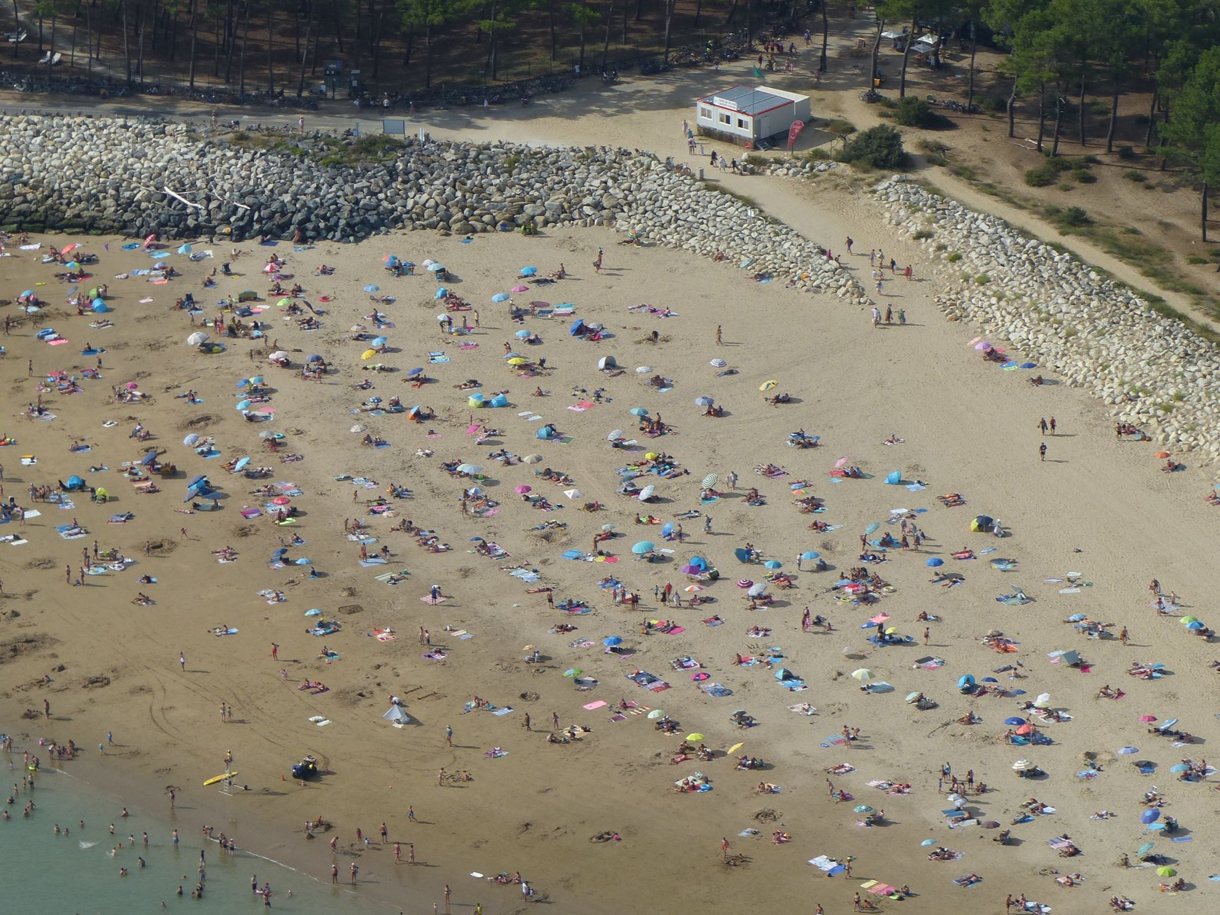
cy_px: 458
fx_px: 8036
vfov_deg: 6.5
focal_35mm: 228
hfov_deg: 8.7
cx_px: 610
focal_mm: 37.3
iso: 100
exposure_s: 1/1600
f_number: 4
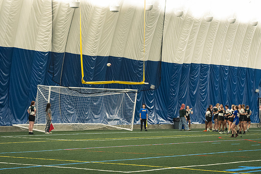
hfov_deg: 19.5
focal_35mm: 105
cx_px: 130
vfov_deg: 13.0
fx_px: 761
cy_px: 87
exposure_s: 1/500
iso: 5000
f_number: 2.8
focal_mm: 70
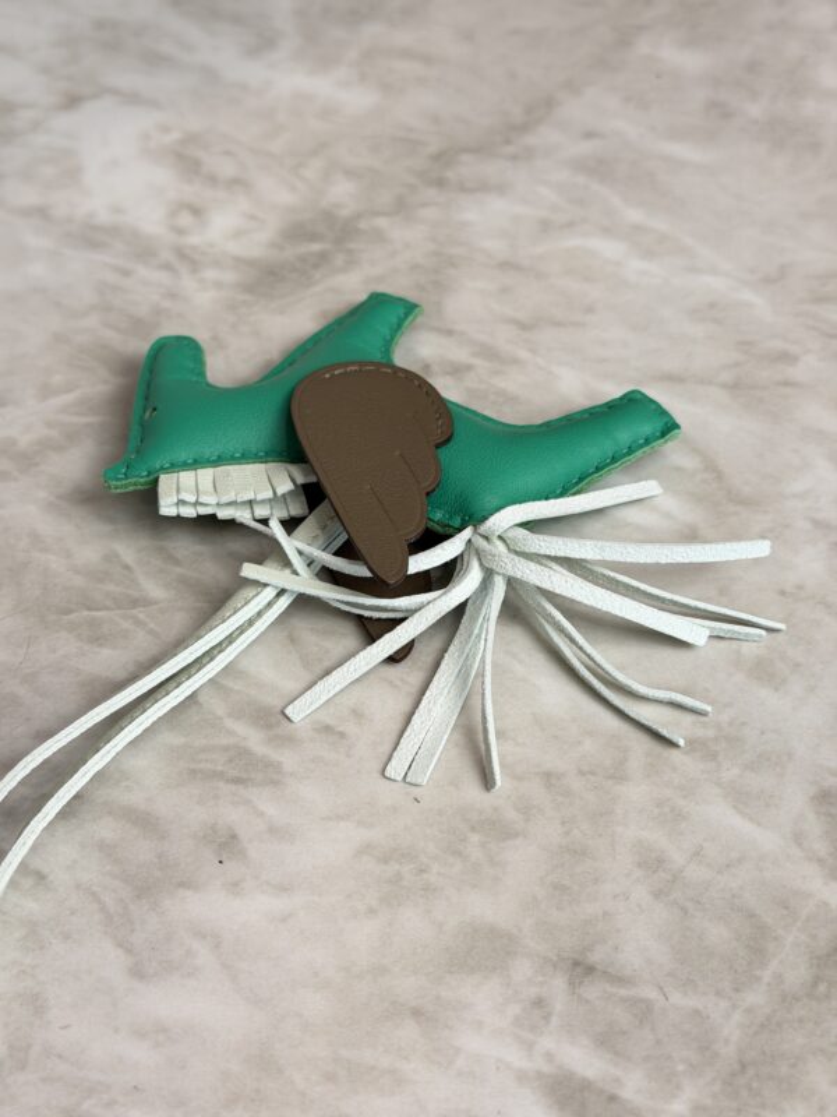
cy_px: 558
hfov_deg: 30.3
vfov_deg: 39.7
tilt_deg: -47.0
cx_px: 418
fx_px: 1547
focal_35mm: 48
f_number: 1.78
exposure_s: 1/120
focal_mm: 6.76
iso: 50
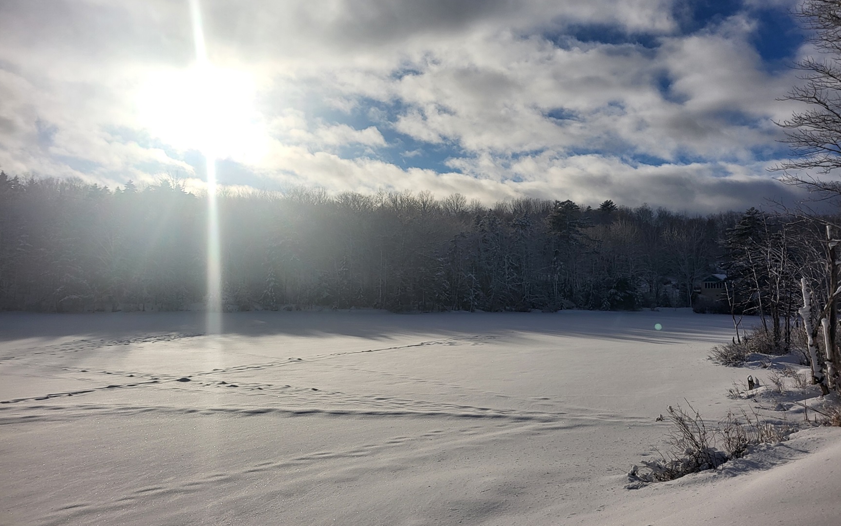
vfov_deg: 44.5
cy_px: 238
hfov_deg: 66.5
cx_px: 423
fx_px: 642
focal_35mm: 28
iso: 40
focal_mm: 5.4
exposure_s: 1/14174
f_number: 1.8
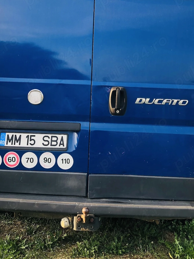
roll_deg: -1.9
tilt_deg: -0.6
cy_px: 79
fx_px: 344
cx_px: 96
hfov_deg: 31.5
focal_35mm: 46
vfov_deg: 40.5
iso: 20
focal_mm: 3.99
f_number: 1.8
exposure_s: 1/130
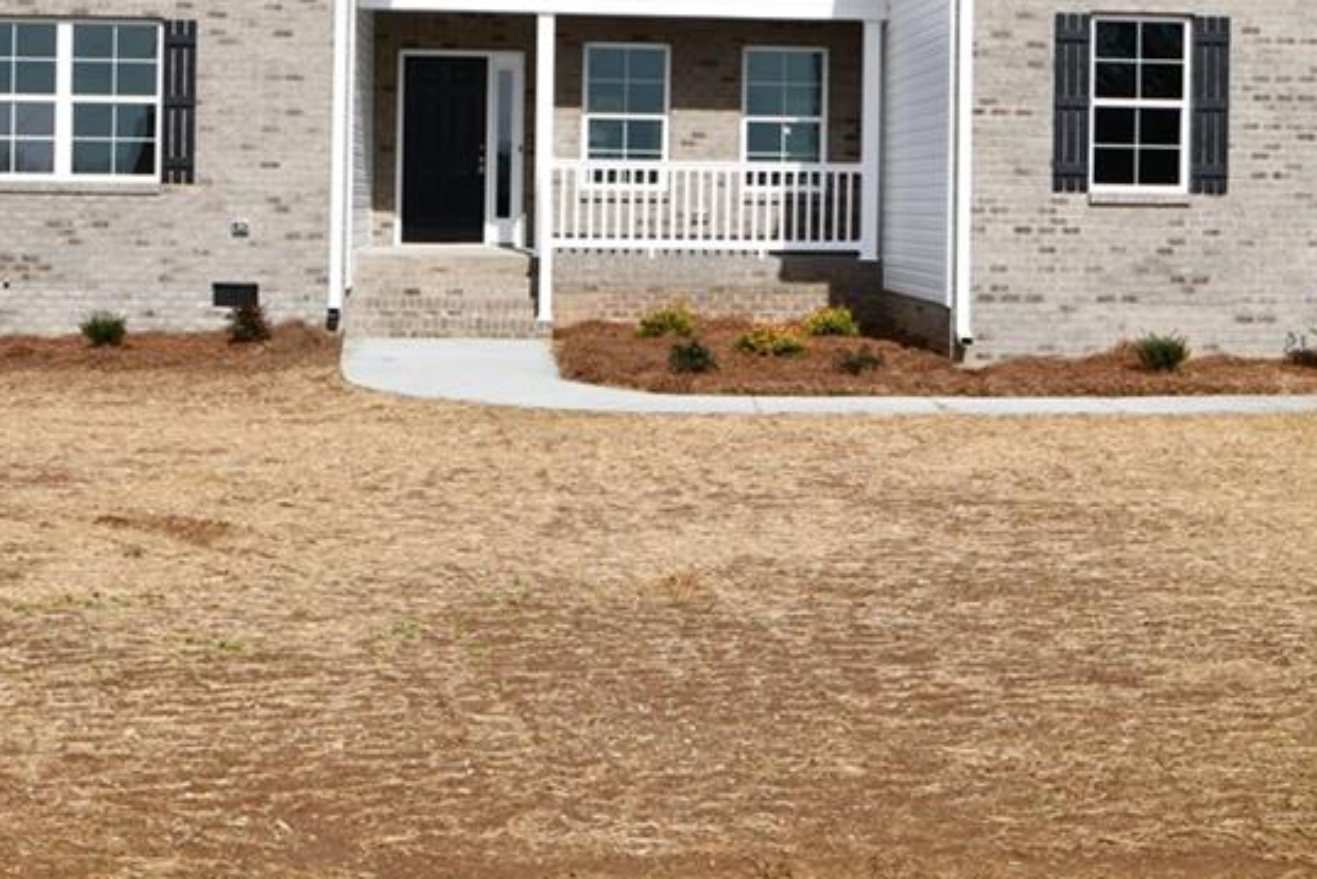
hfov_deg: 33.8
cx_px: 793
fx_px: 2159
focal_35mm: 59
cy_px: 144
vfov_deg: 22.6
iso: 100
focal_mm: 21
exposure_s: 1/400
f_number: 10
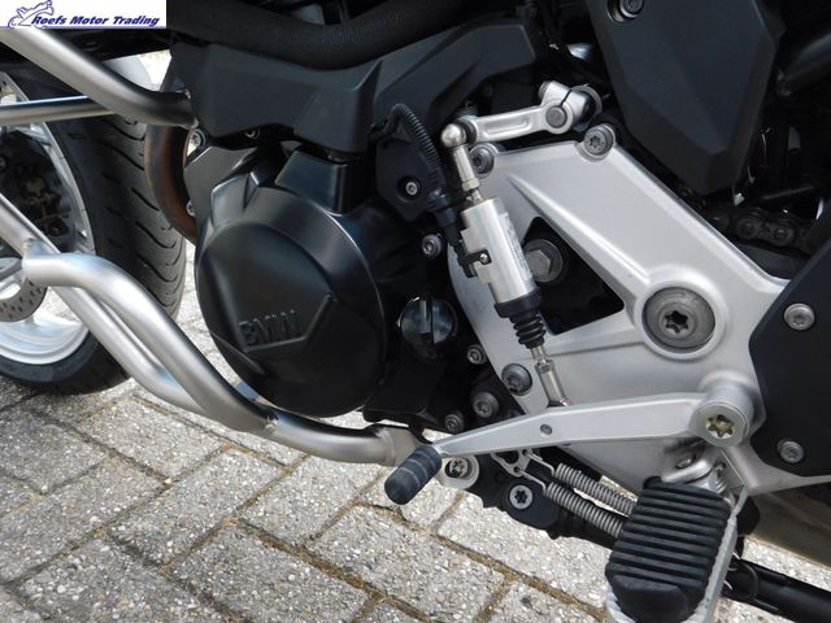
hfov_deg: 60.0
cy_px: 312
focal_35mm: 30
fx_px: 720
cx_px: 416
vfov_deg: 46.8
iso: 125
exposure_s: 1/80
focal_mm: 5.3
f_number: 3.2
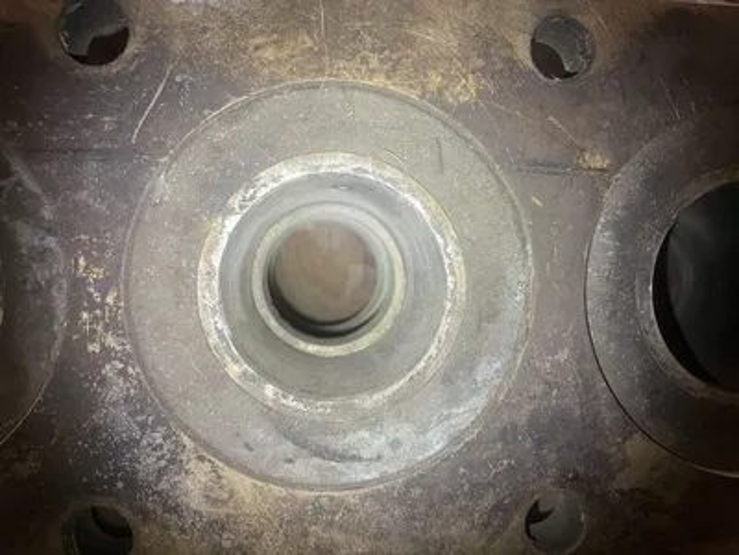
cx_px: 370
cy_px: 278
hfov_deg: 67.3
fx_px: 555
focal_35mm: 26
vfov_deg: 53.1
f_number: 1.5
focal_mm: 5.7
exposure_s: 1/60
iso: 200
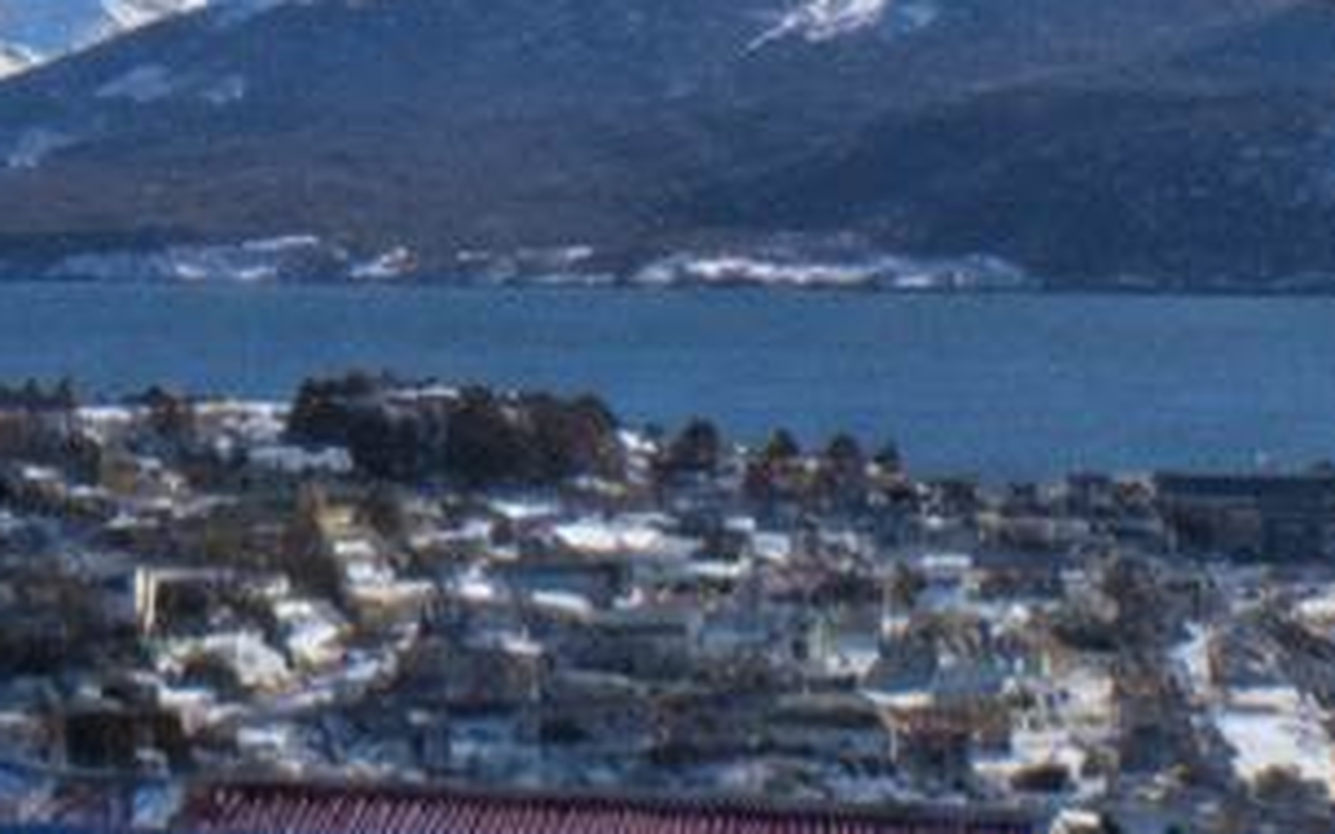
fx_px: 5457
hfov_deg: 13.9
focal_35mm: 150
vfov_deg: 8.7
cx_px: 1050
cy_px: 880
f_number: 6.3
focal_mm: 35
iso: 320
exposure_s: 1/500
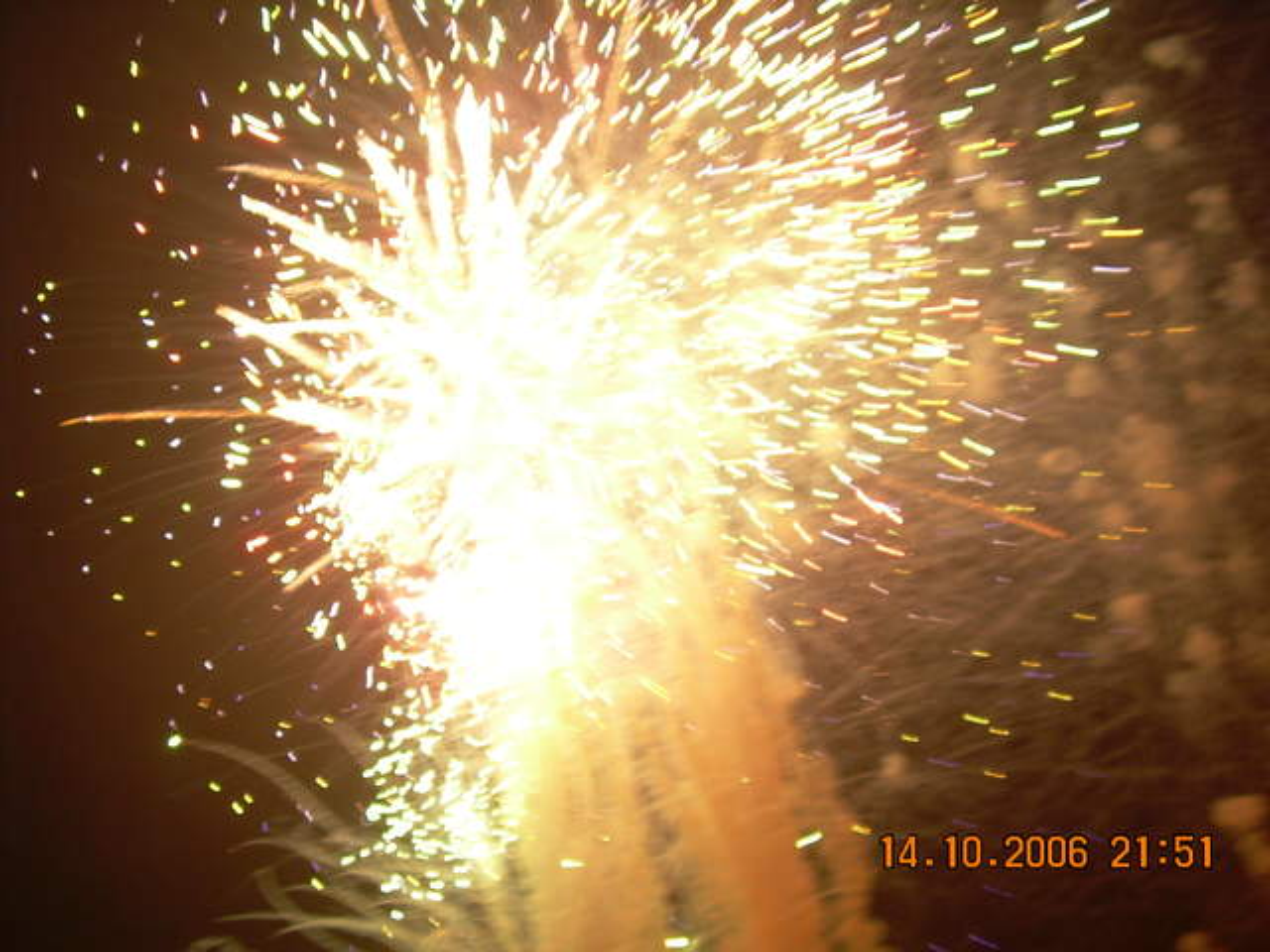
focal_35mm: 38
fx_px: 1394
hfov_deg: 49.0
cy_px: 476
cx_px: 635
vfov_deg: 37.7
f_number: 2.8
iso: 50
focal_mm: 6.3
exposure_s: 1/8.7
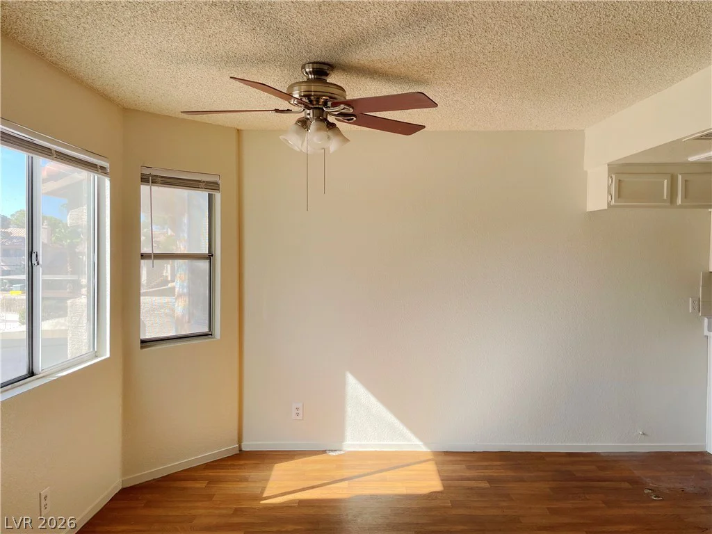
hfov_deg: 67.3
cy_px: 267
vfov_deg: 53.1
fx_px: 535
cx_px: 356
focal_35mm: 26
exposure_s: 1/238
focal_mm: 4.2
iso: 32
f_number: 1.6
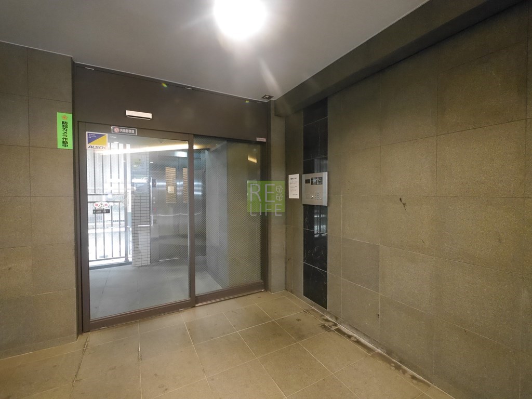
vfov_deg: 78.1
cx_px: 266
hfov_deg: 94.5
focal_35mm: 16
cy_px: 200
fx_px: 246
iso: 3200
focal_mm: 8
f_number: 4
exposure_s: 1/25
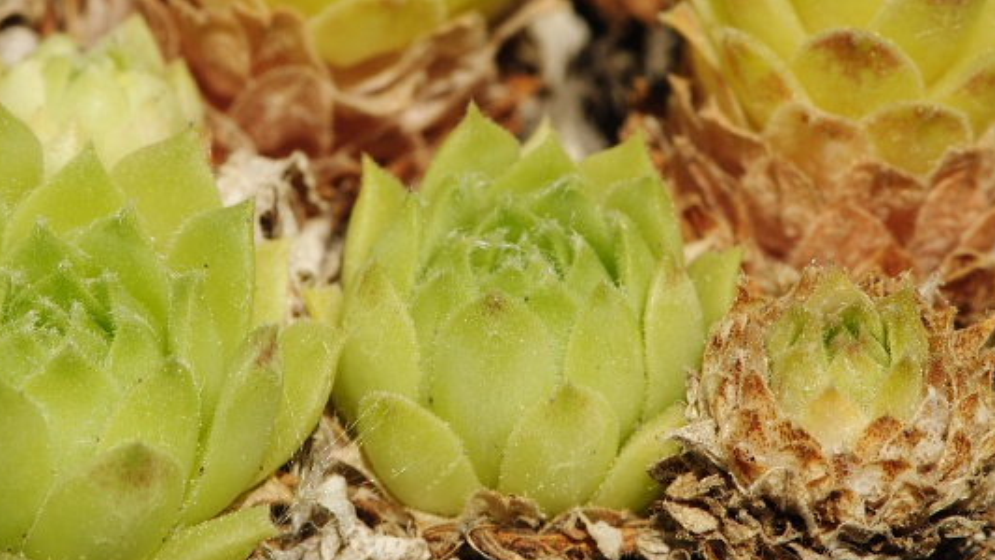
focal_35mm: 201
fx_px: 5298
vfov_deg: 6.0
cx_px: 360
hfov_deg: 10.7
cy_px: 140
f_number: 16
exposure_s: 1/100
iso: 100
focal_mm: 85
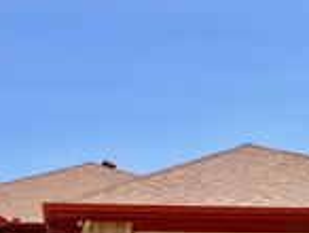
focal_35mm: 82
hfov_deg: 23.7
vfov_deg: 17.4
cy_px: 257
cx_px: 104
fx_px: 733
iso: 80
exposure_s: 1/4975
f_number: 1.78
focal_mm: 6.76
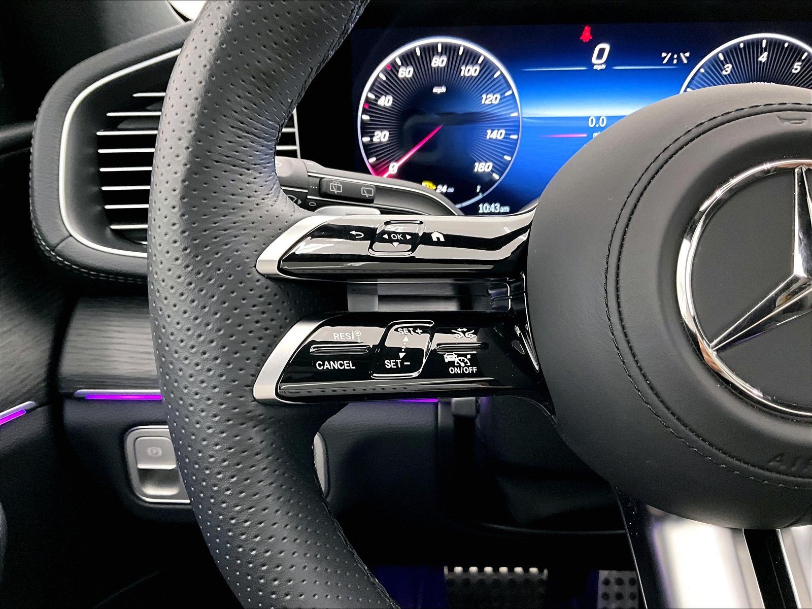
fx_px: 680
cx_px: 406
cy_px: 304
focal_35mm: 29
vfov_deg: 48.2
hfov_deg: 61.7
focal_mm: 3
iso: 400
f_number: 1.8
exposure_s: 1/30
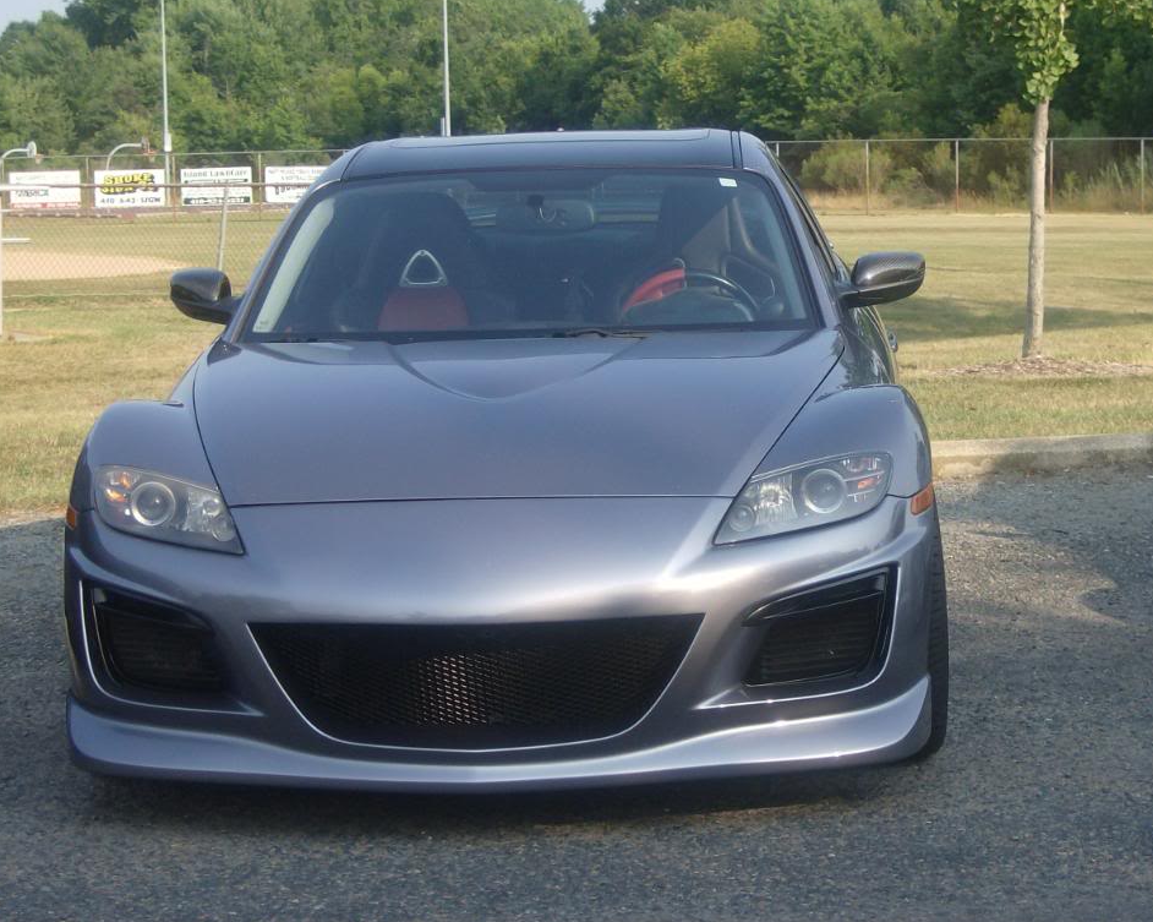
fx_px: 3070
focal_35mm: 90
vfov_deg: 17.1
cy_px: 460
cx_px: 564
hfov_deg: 21.3
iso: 100
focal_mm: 14.1
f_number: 4.2
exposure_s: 1/460
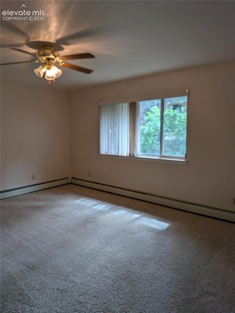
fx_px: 217
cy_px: 156
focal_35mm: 24
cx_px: 118
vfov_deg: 71.6
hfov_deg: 56.8
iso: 71
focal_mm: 4.53
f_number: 1.7
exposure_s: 1/120
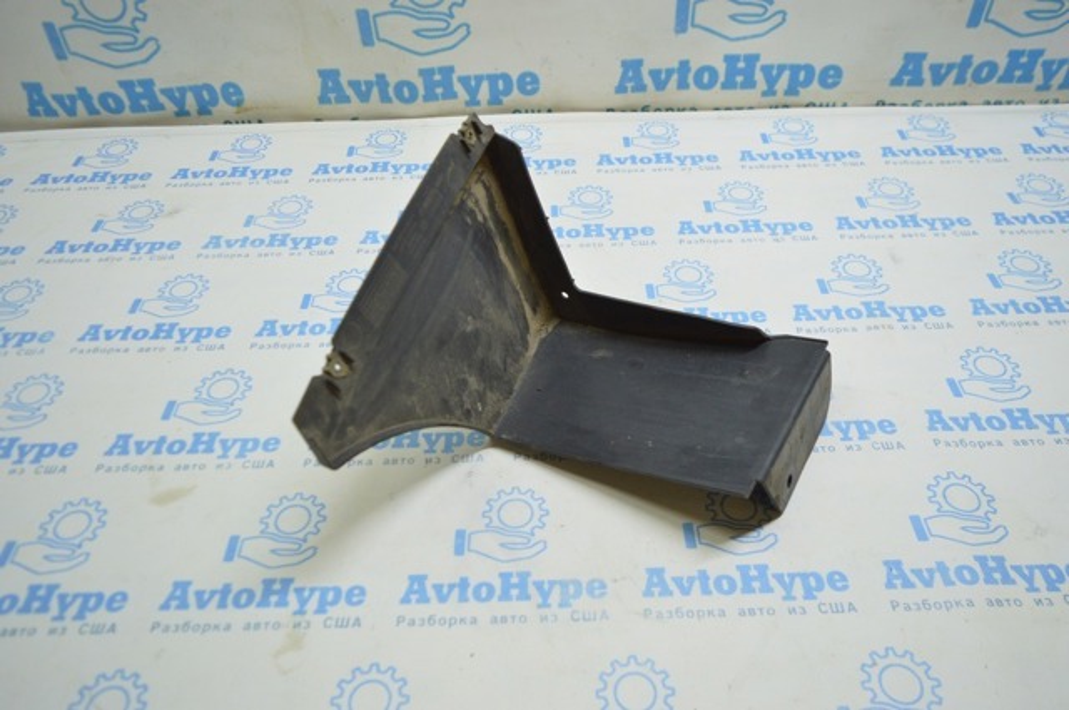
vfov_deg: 47.8
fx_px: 801
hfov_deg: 67.4
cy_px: 355
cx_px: 534
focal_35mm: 27
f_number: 3.5
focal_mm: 18
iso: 400
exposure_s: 1/60
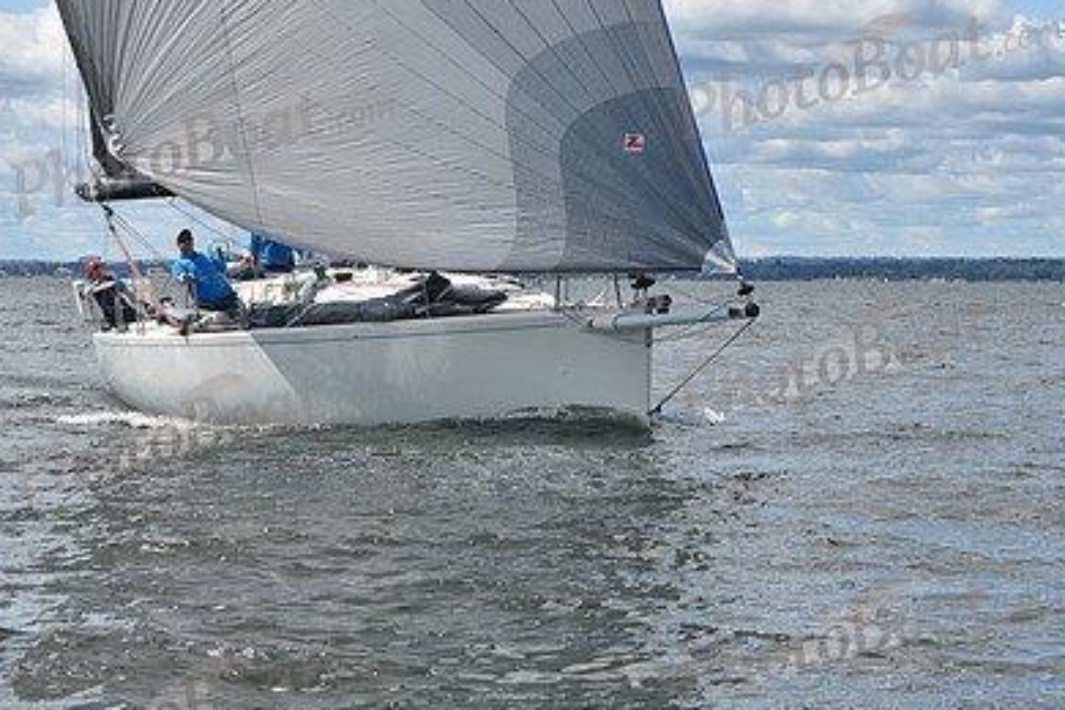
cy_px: 250
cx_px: 538
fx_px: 3609
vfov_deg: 11.2
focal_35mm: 122
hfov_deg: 16.8
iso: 250
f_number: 10
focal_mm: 82
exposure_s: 1/800
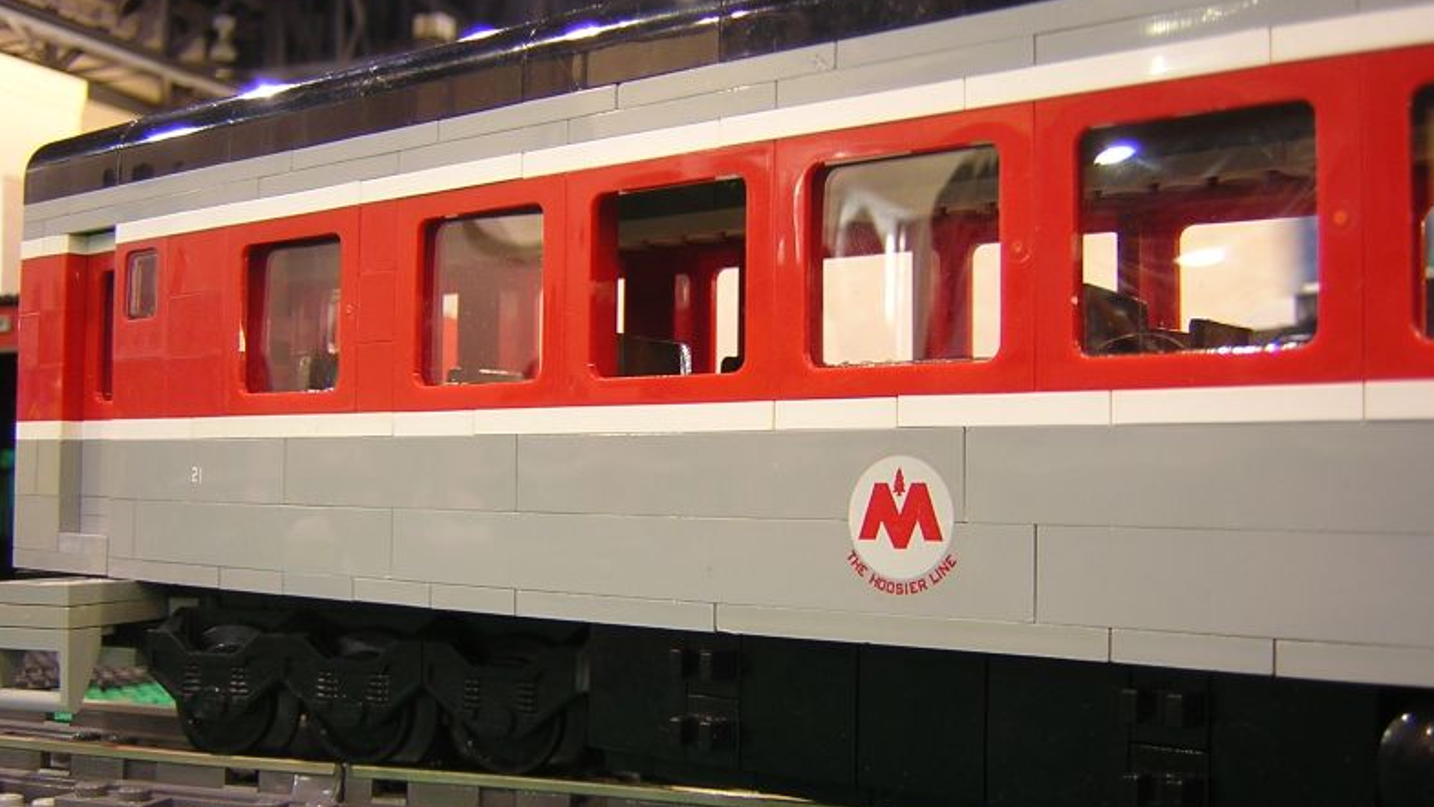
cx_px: 728
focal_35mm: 40
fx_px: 1521
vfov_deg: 29.7
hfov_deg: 50.5
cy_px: 382
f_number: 2.6
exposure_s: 1/4.8
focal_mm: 4.7
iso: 113
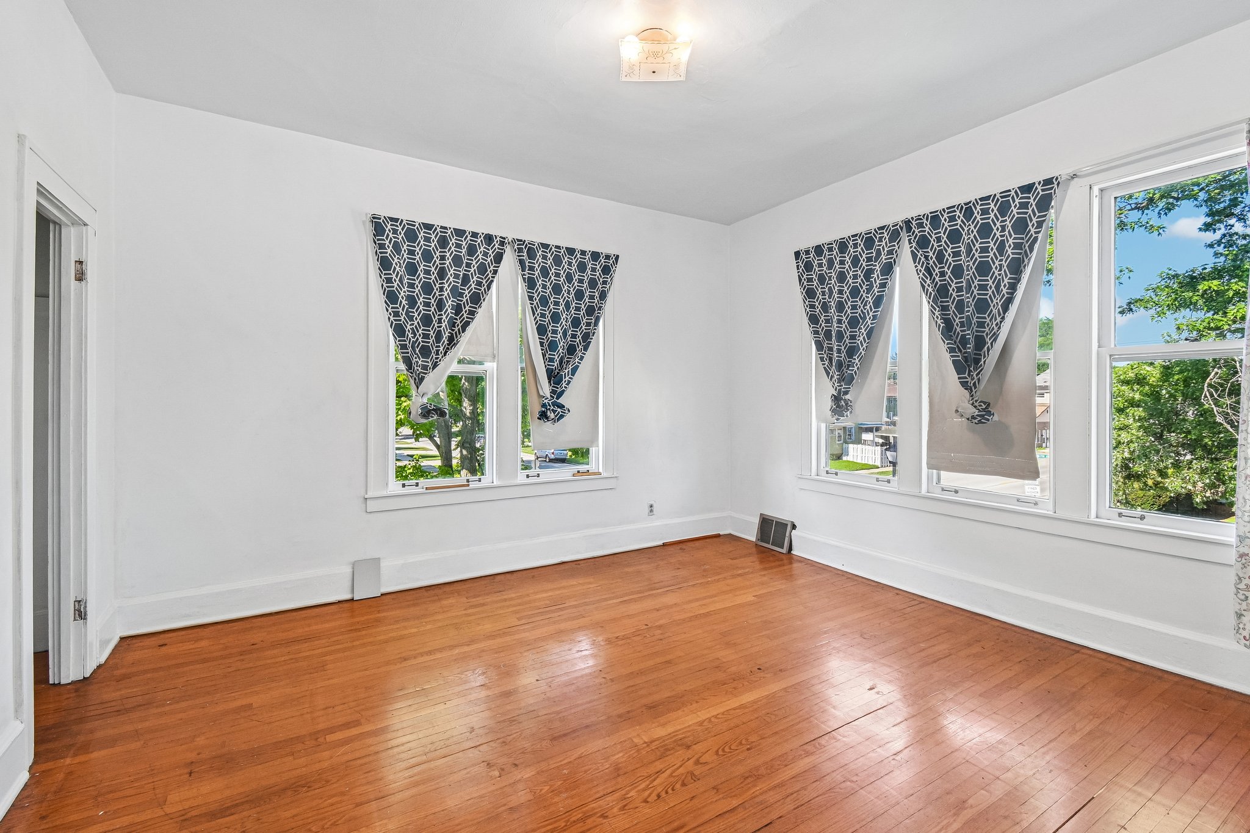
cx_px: 625
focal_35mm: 15
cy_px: 416
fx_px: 521
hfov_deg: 100.4
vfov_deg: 77.3
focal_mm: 10
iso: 125
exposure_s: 1/15
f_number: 8
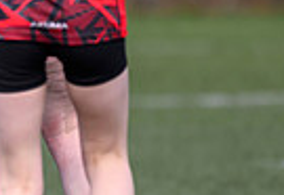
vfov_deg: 0.7
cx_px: -399
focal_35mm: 2137
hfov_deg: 1.0
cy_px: -49
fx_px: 17032
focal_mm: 400
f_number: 3.2
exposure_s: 1/3200
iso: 500
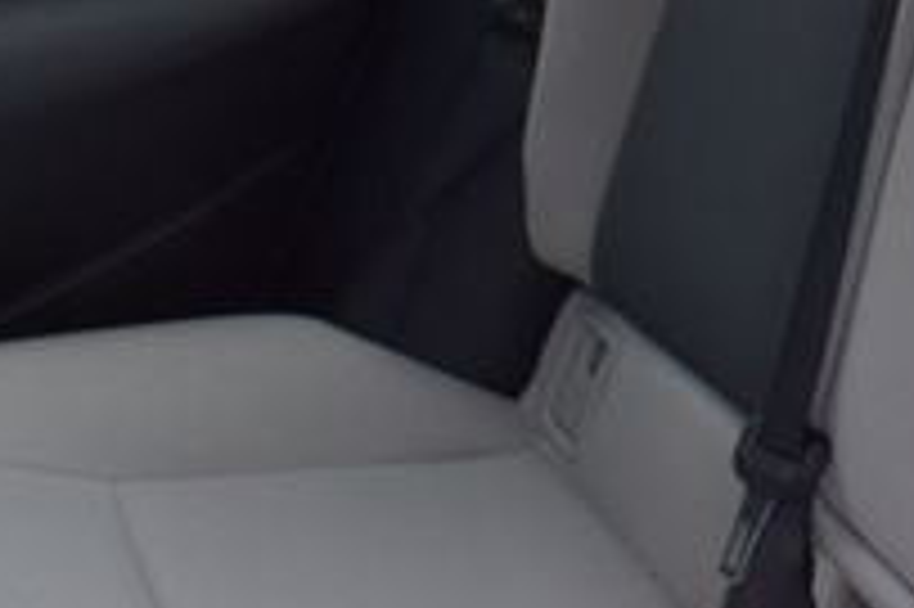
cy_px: -270
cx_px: 1126
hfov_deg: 22.0
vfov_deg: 15.0
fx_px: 2156
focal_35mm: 85
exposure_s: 1/160
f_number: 9
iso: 400
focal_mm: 18
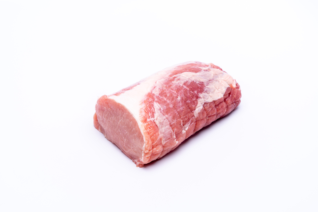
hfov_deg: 28.8
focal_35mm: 70
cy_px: 106
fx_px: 618
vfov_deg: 19.5
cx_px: 159
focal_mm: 70
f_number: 11
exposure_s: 1/125
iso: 100
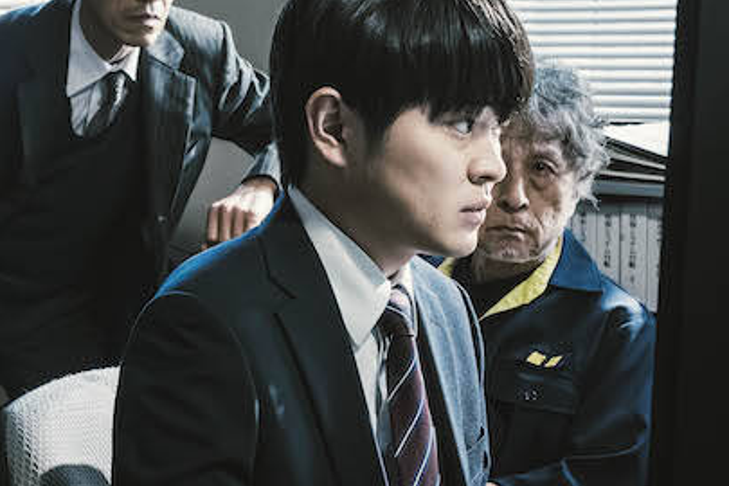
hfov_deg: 17.9
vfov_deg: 12.3
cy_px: 107
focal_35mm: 111
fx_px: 2248
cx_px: -11
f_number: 8
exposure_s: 1/125
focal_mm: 45
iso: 6400
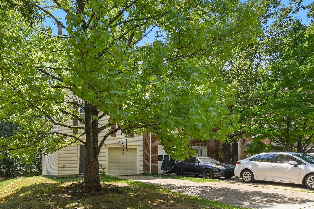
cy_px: 104
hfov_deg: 71.8
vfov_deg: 53.1
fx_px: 209
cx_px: 108
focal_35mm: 24
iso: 200
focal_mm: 11.5
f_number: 8
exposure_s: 1/320
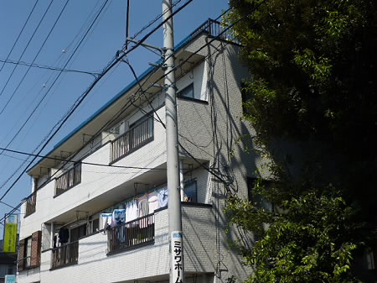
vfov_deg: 30.2
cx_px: 188
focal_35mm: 48
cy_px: 142
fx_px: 522
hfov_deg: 39.7
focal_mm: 8.6
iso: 100
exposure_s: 1/1300
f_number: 4
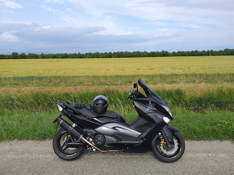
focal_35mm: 26
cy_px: 88
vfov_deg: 53.1
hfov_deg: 67.3
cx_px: 117
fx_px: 176
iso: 40
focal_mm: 3.6
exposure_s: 1/1032
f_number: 1.9
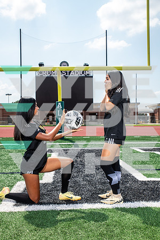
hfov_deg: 35.1
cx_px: 80
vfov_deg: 50.7
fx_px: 253
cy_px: 120
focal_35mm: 38
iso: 100
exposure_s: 1/320
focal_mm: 38
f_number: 7.1
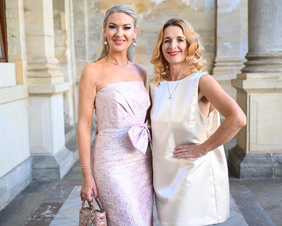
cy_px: 112
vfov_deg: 32.1
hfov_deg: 39.5
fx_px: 392
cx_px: 131
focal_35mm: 47
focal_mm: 41
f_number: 2.8
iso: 1250
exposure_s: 1/800
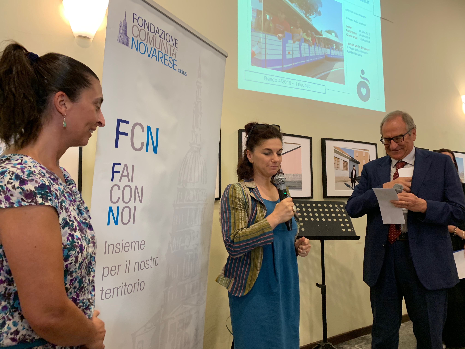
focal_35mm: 26
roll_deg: +1.1
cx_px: 232
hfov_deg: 67.3
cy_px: 174
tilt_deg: +4.8
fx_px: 349
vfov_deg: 53.1
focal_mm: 4.25
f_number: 1.8
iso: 200
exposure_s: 1/50
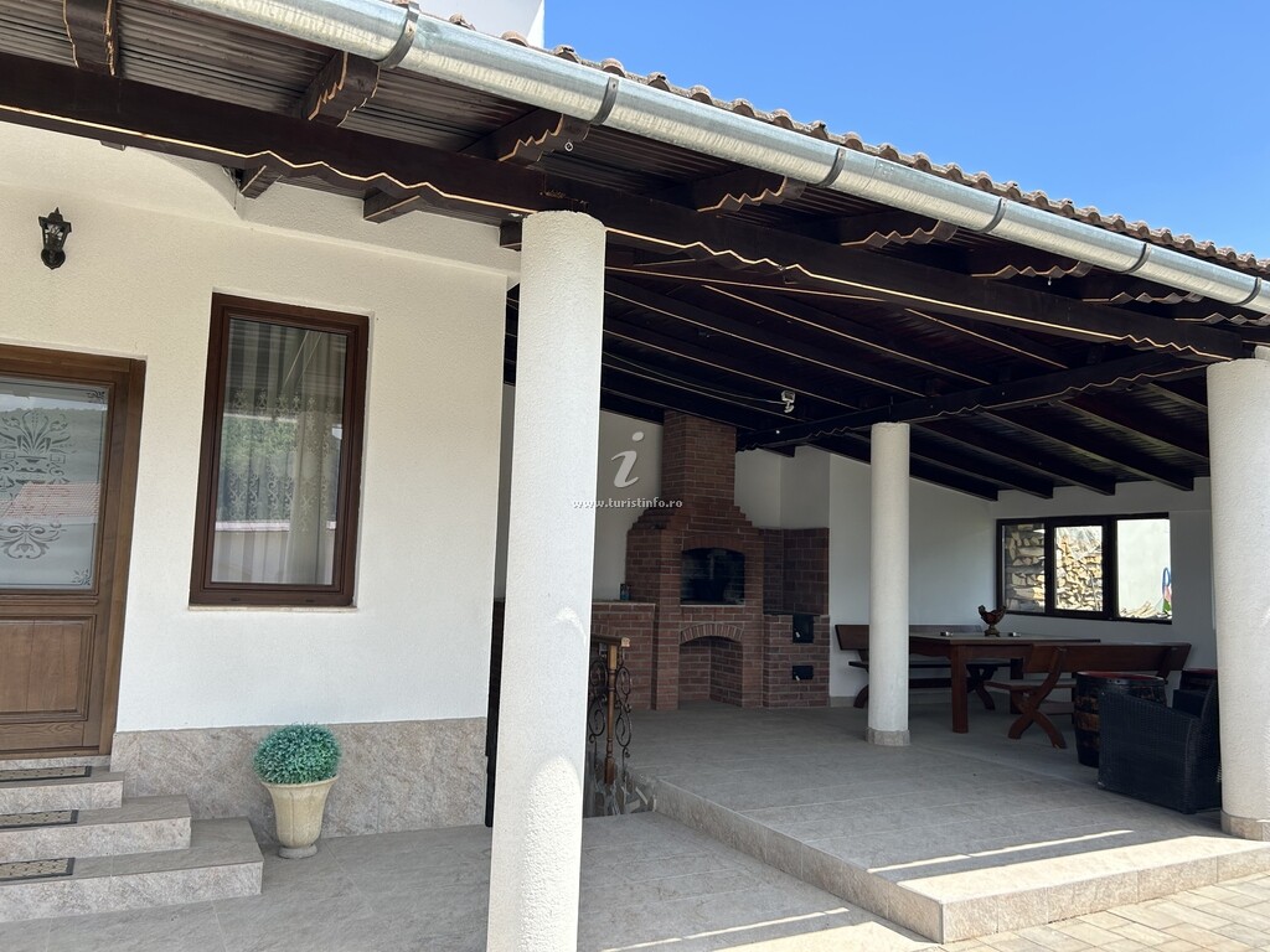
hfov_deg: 67.3
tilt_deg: +5.1
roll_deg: -1.1
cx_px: 635
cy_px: 476
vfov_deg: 53.1
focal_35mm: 26
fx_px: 954
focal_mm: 5.7
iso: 50
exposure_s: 1/1511
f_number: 1.5
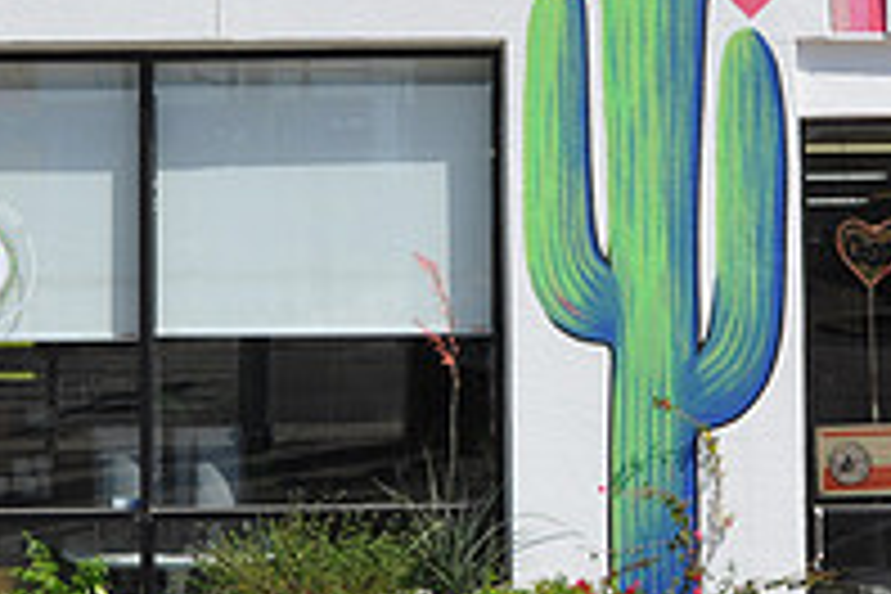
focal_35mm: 79
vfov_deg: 17.2
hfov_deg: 25.7
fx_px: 1955
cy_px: 191
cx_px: 500
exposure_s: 1/400
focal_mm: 18
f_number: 10
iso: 200
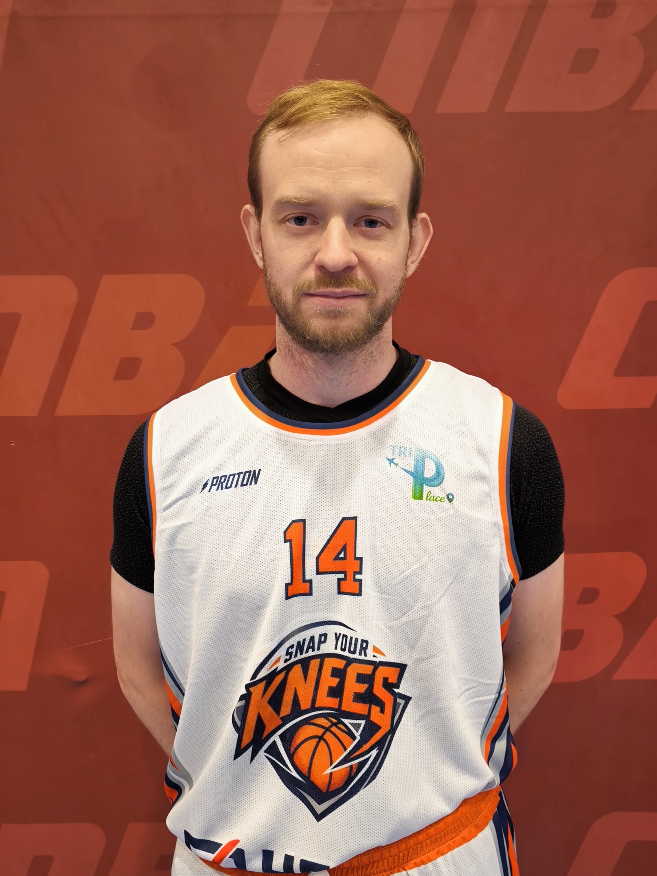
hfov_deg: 51.3
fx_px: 683
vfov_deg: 65.3
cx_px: 328
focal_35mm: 27
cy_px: 438
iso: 200
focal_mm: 6.92
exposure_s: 1/50
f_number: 1.9
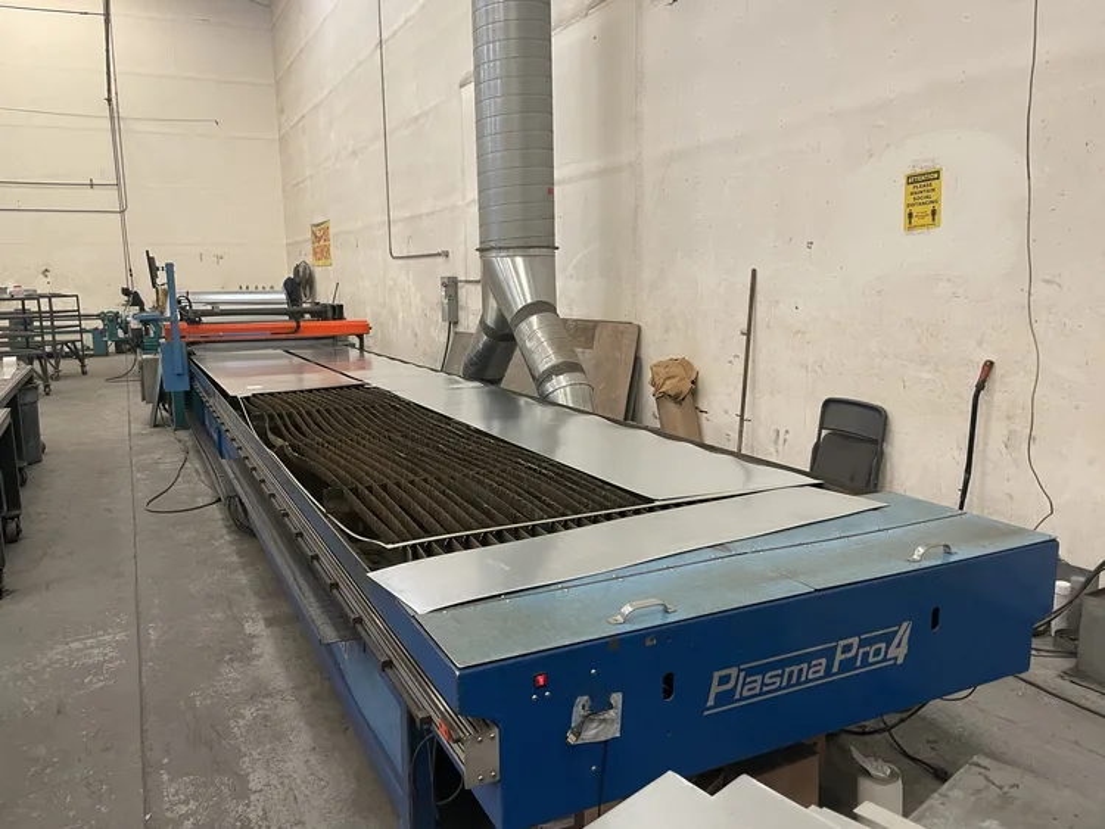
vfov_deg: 53.1
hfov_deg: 67.3
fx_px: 830
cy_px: 414
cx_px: 552
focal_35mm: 26
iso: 200
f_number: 1.6
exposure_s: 1/60
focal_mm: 4.2
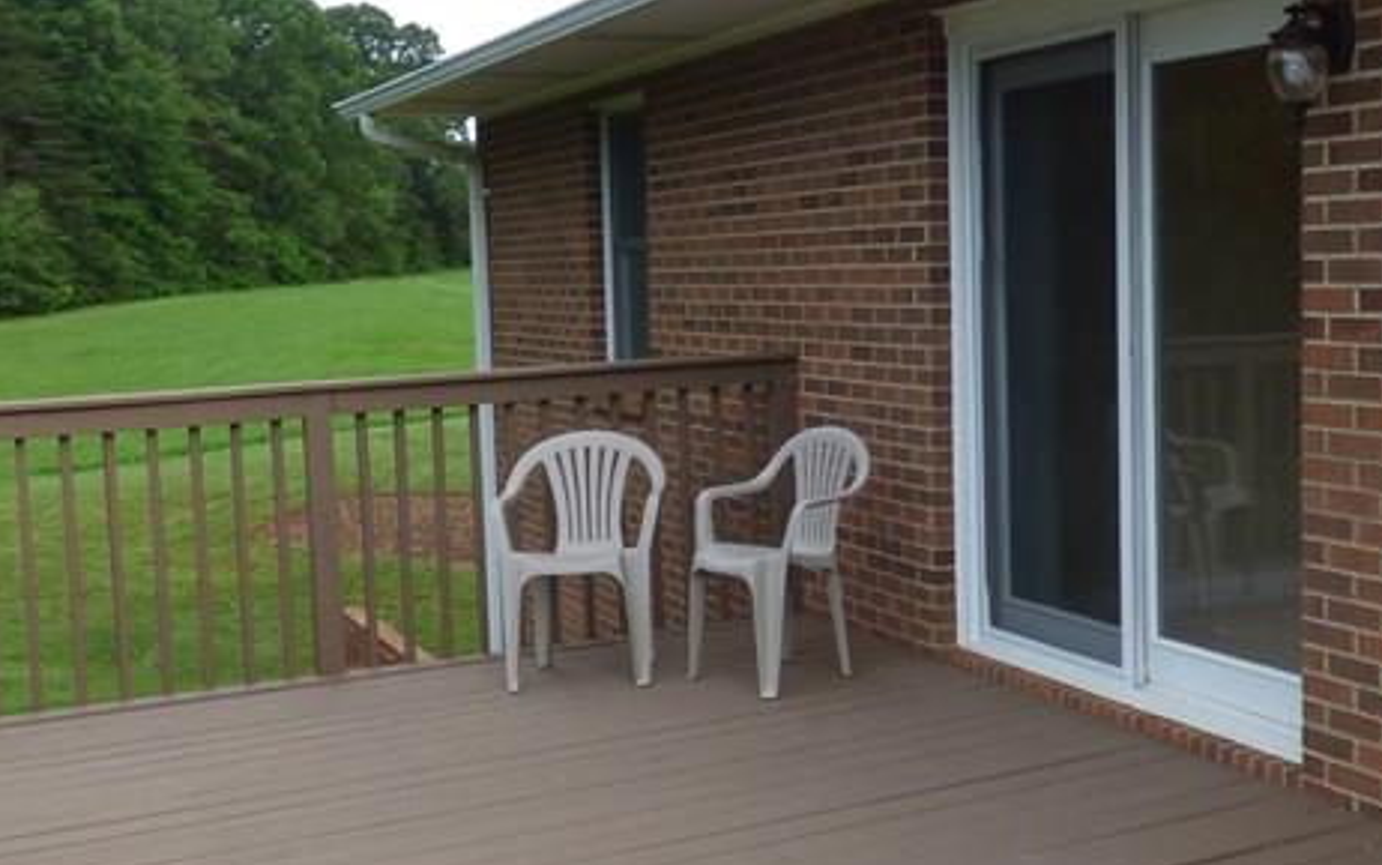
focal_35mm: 47
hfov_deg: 42.2
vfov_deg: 27.4
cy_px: 428
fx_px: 1771
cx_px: 900
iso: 100
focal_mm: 3.58
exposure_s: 1/320
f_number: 2.8
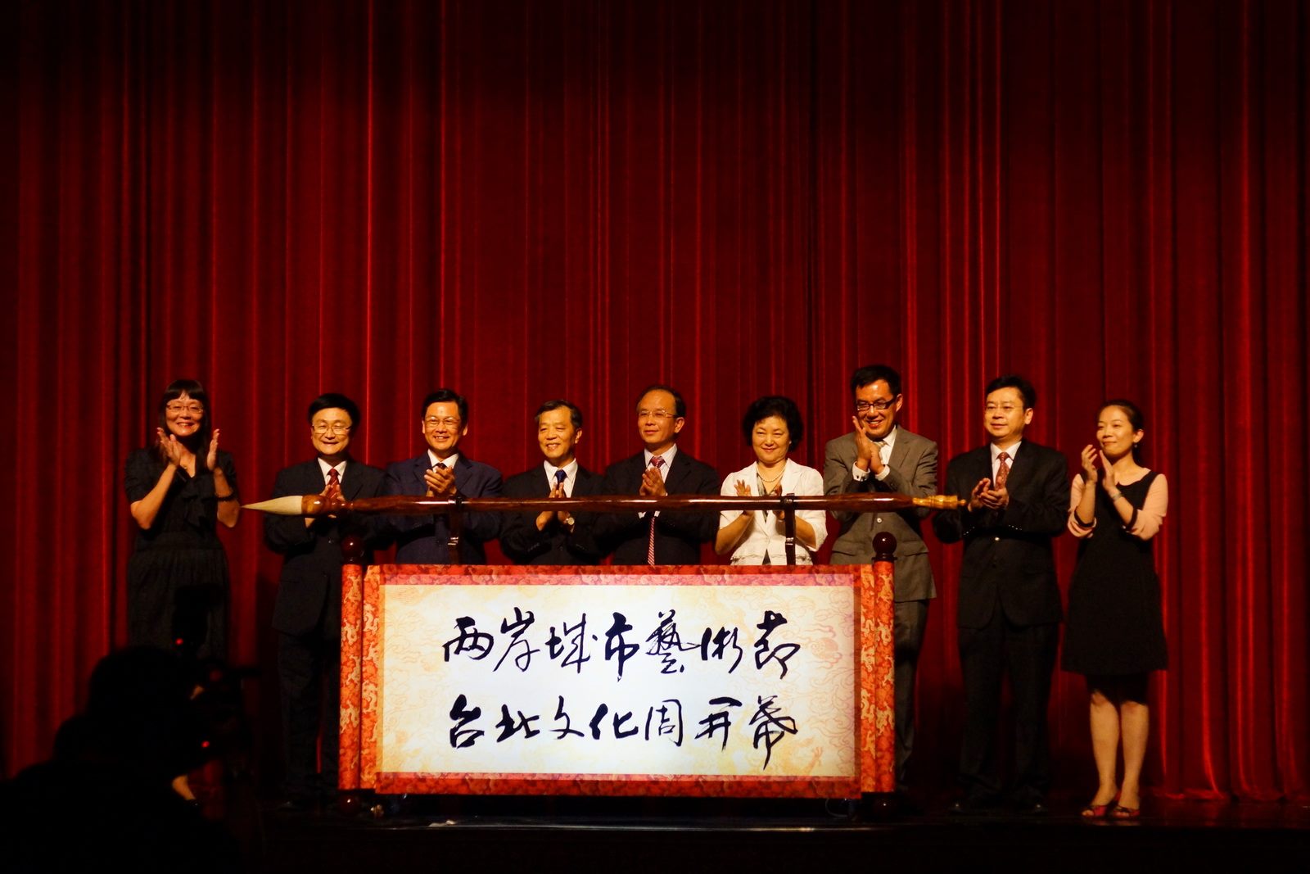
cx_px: 655
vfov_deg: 18.2
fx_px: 2729
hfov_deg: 27.0
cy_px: 437
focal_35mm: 75
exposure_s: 1/500
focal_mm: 50
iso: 1600
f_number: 4.5
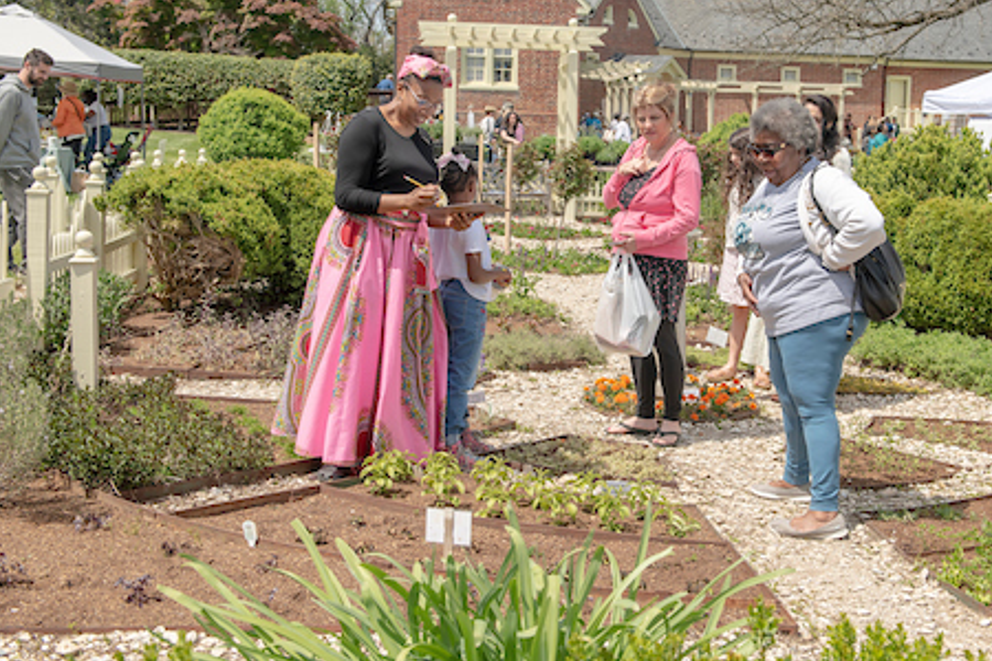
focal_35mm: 48
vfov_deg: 28.0
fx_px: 1323
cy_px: 253
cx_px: 602
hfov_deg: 40.9
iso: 100
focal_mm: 36
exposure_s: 1/320
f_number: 6.3
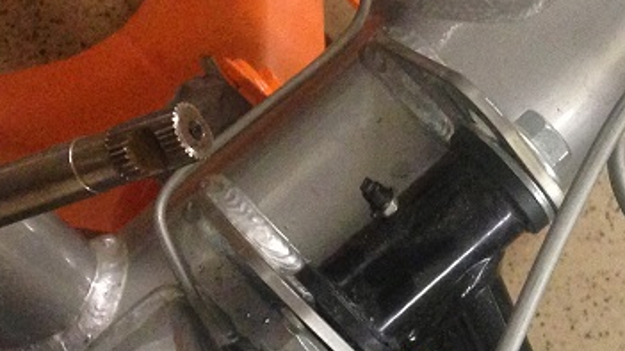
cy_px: 428
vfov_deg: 11.3
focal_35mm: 105
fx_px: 1739
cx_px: 716
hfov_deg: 19.4
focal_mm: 4.12
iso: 320
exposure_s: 1/20
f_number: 2.4
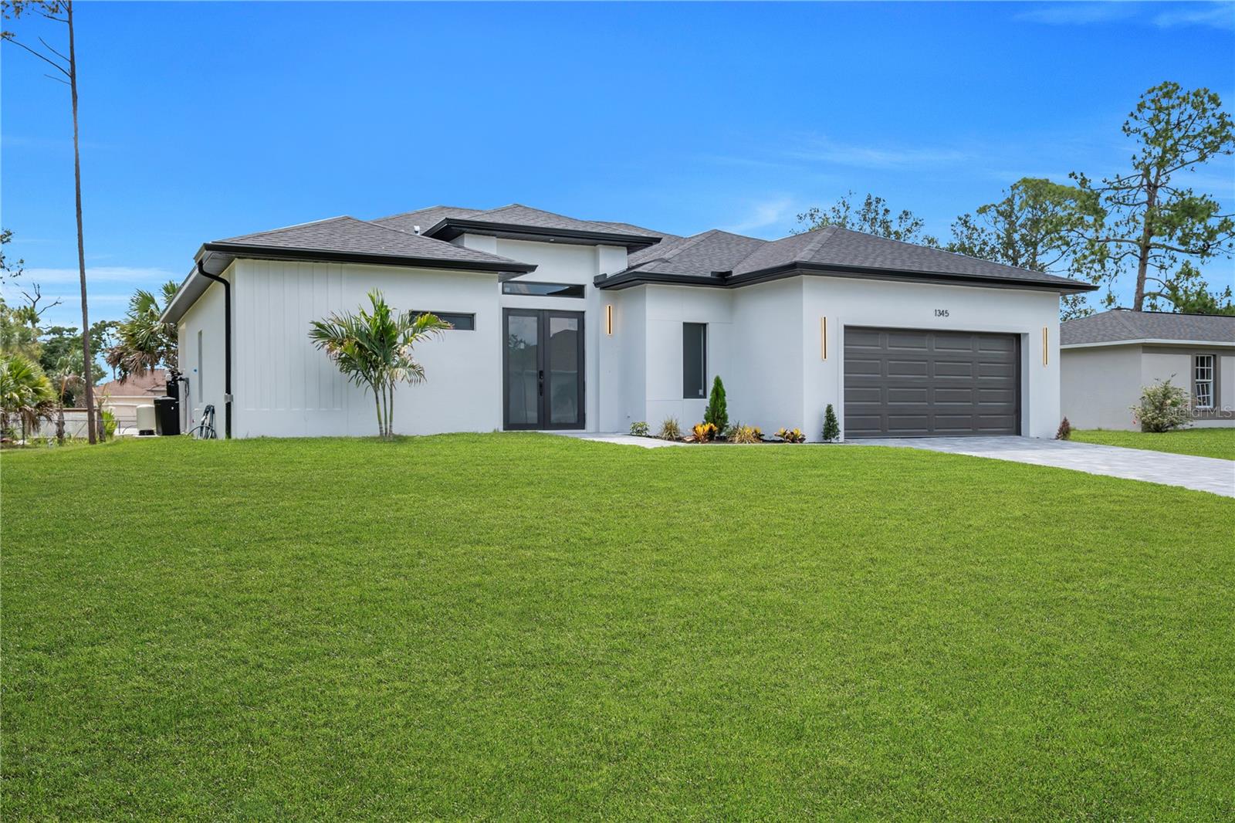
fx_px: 1029
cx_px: 618
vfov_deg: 43.6
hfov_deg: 61.9
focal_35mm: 30
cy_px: 412
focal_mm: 20
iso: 100
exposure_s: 1/200
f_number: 7.1
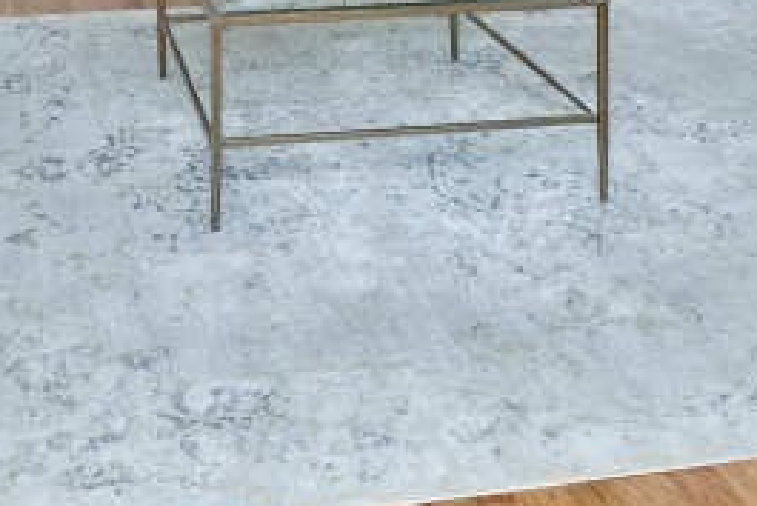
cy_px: -370
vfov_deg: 19.6
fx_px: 1136
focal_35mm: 54
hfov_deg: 35.9
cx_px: 180
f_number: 5.6
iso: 200
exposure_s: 1/125
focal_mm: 14
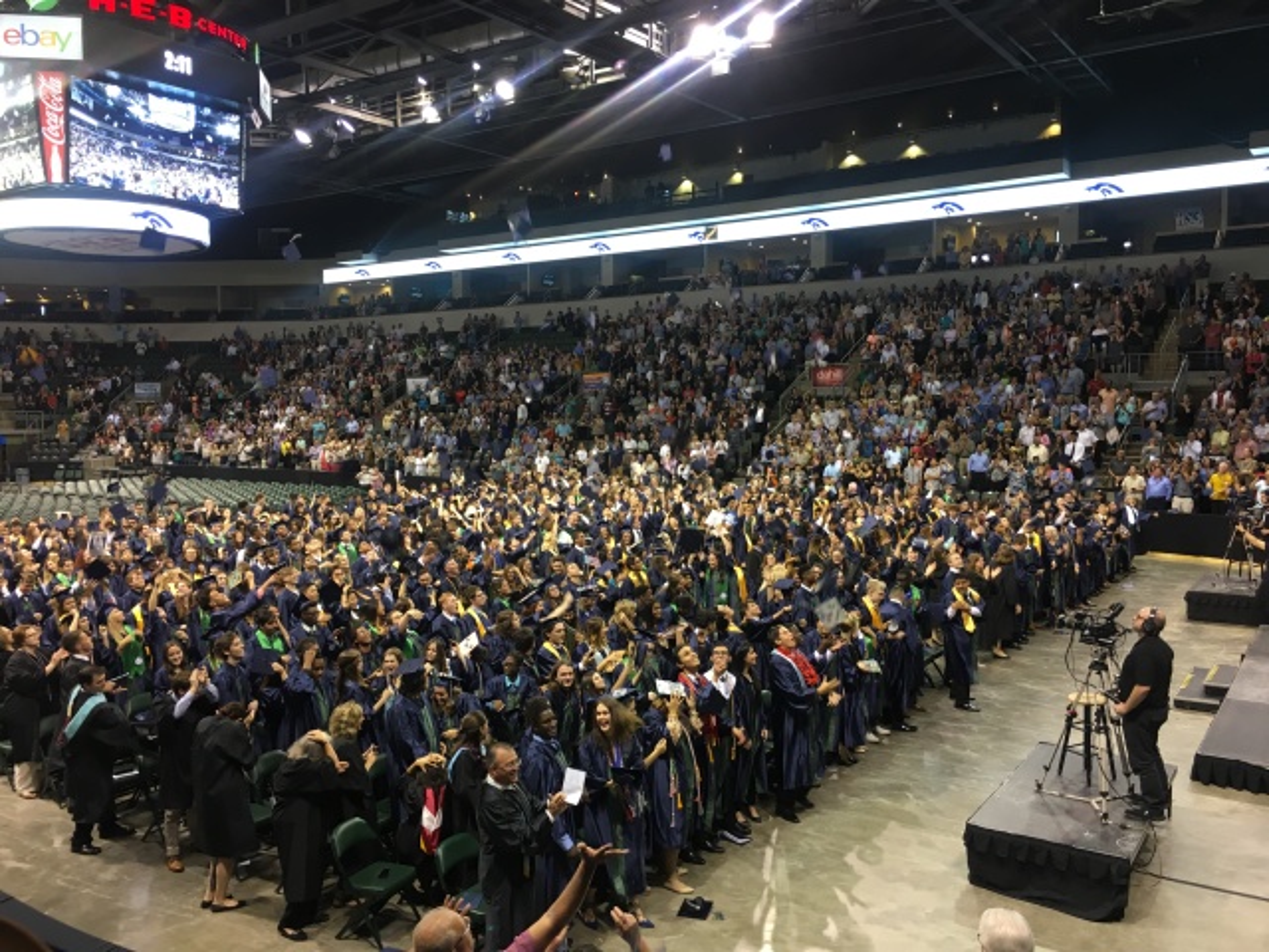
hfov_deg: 61.7
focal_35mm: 29
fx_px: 1063
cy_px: 476
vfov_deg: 48.2
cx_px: 634
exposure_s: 1/30
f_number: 2.2
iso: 64
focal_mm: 4.15
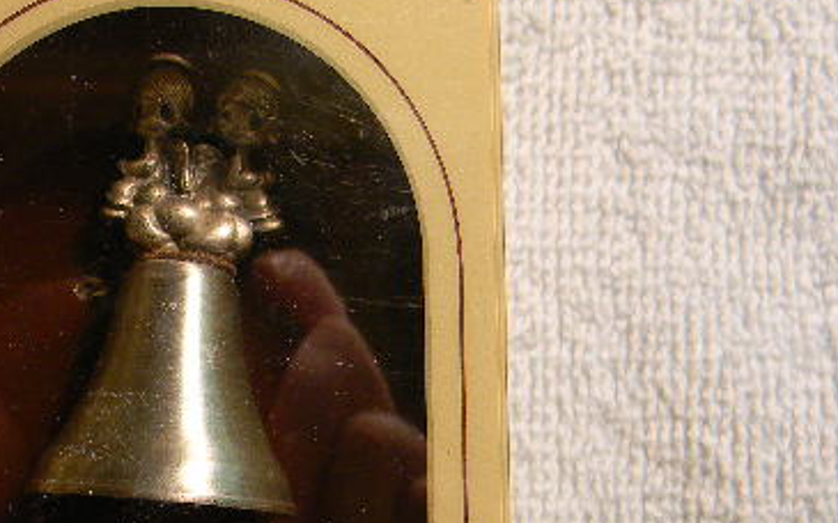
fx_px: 1530
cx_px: 170
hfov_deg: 29.9
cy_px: 406
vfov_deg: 19.3
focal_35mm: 67
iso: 116
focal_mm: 6.4
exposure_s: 1/30
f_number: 3.7
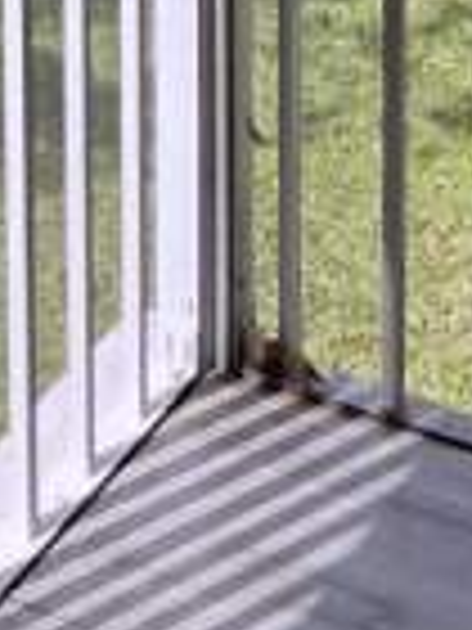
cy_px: -747
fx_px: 2327
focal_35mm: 128
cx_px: -153
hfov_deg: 11.3
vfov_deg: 12.8
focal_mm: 3
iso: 25
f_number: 1.8
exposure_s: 1/386
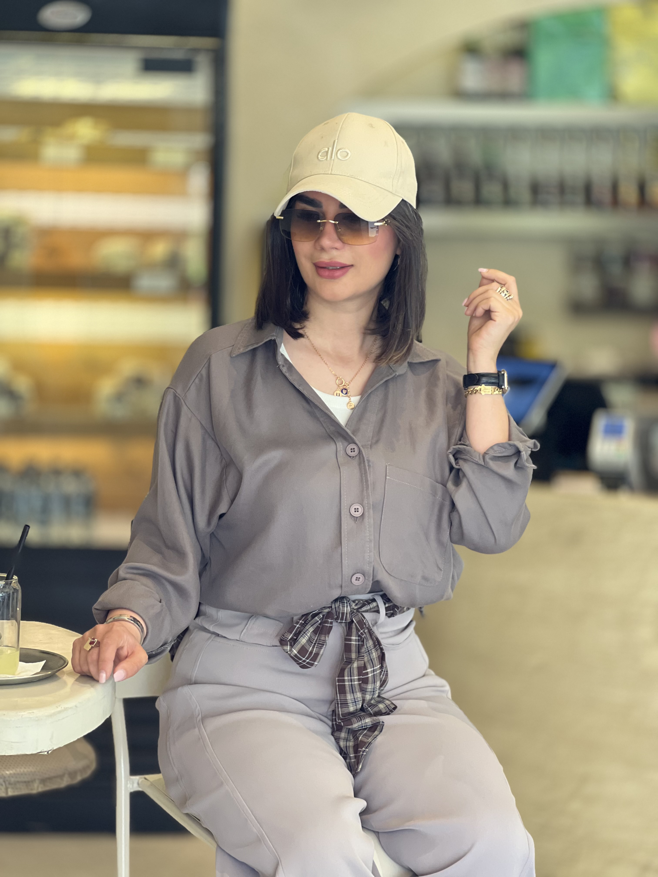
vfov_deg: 25.3
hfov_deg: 19.1
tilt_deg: -4.2
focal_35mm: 77
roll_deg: -1.3
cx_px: 329
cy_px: 438
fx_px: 1952
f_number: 2.8
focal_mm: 9
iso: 160
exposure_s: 1/33
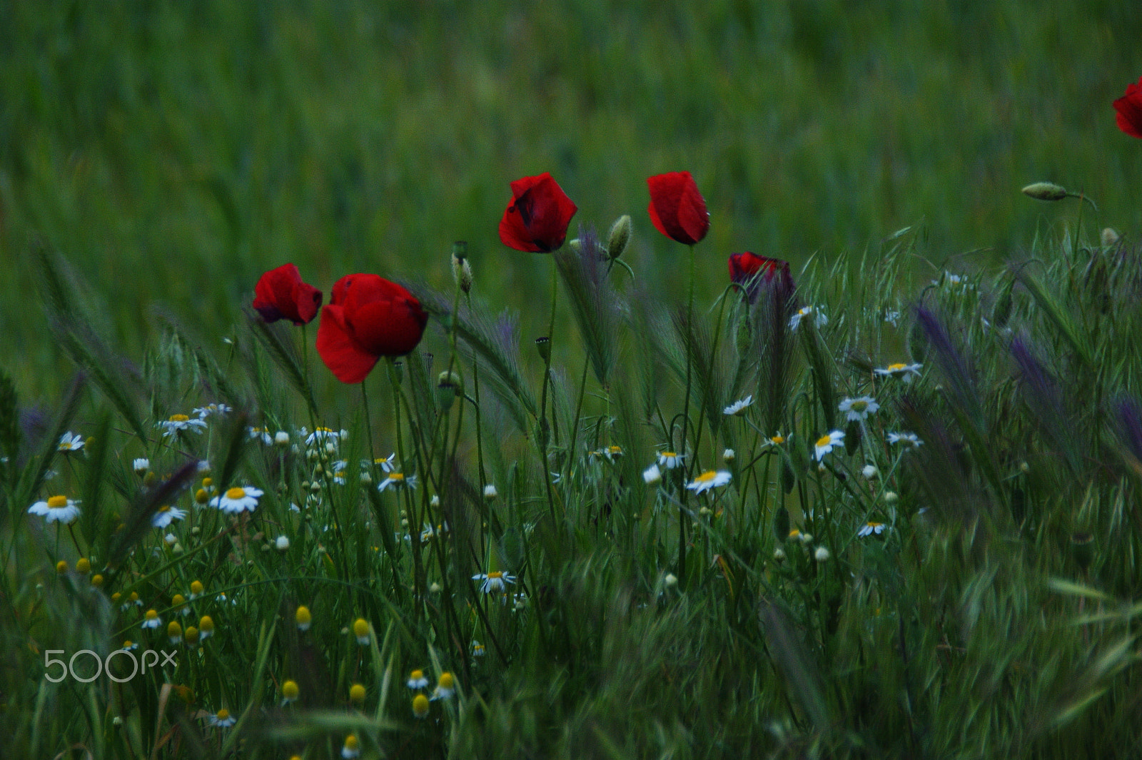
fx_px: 6182
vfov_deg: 7.0
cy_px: 380
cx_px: 571
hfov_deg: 10.6
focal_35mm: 195
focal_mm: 130
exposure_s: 1/40
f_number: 6.3
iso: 200
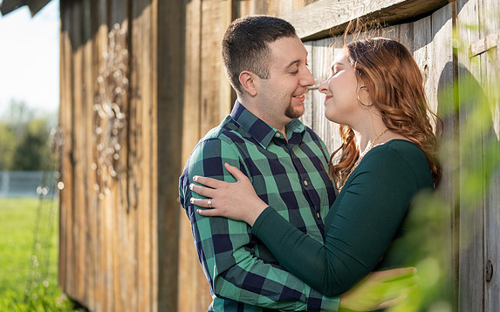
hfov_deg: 26.5
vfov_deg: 16.7
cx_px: 265
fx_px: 1063
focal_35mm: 78
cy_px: 165
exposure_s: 1/400
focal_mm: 70
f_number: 2.8
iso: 50
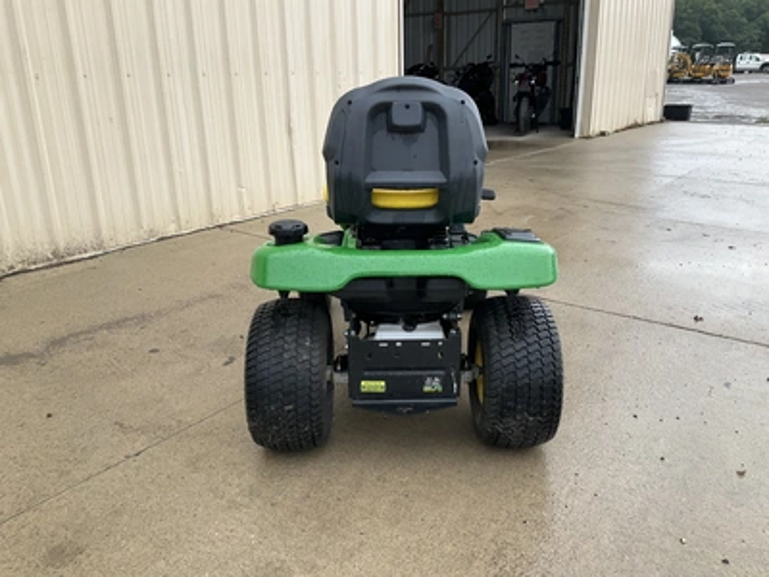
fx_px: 644
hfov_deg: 61.7
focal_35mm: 29
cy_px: 288
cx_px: 384
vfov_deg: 48.2
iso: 20
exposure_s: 1/228
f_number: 1.8
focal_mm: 3
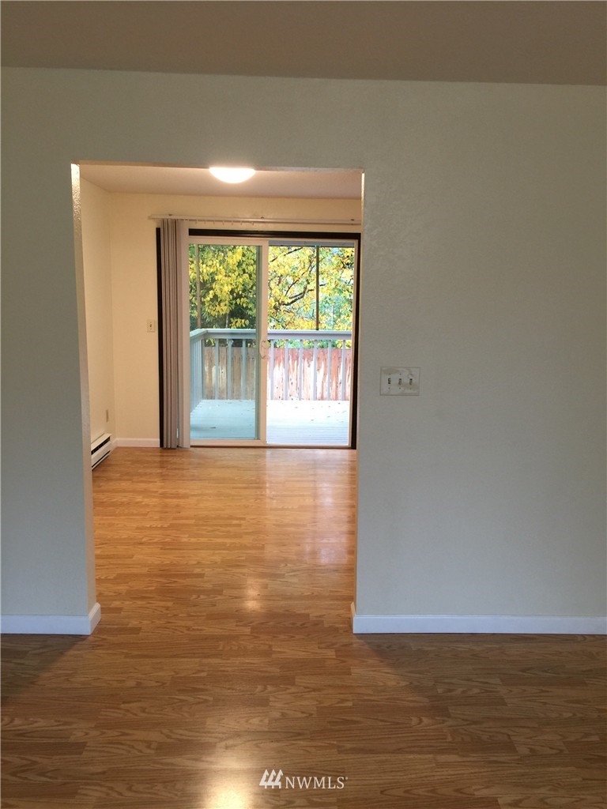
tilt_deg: -9.4
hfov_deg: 48.2
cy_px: 404
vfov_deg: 61.7
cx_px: 304
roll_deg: -1.1
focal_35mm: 29
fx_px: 678
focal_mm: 4.15
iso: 40
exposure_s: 1/15
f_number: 2.2
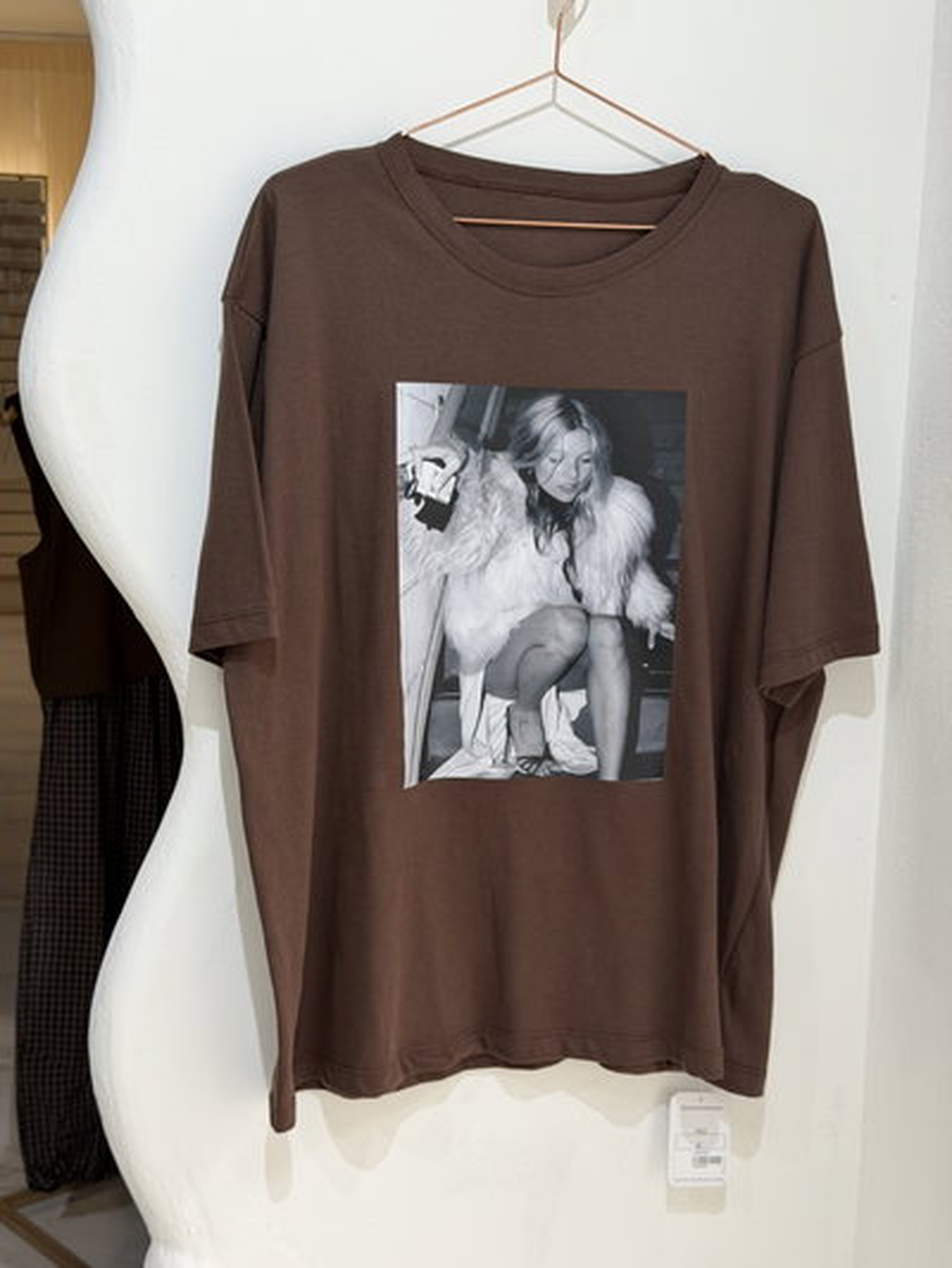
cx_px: 476
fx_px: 1759
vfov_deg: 39.6
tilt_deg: -9.4
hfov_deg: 30.3
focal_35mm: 48
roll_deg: -1.5
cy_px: 634
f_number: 1.78
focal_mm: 6.76
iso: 64
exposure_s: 1/50
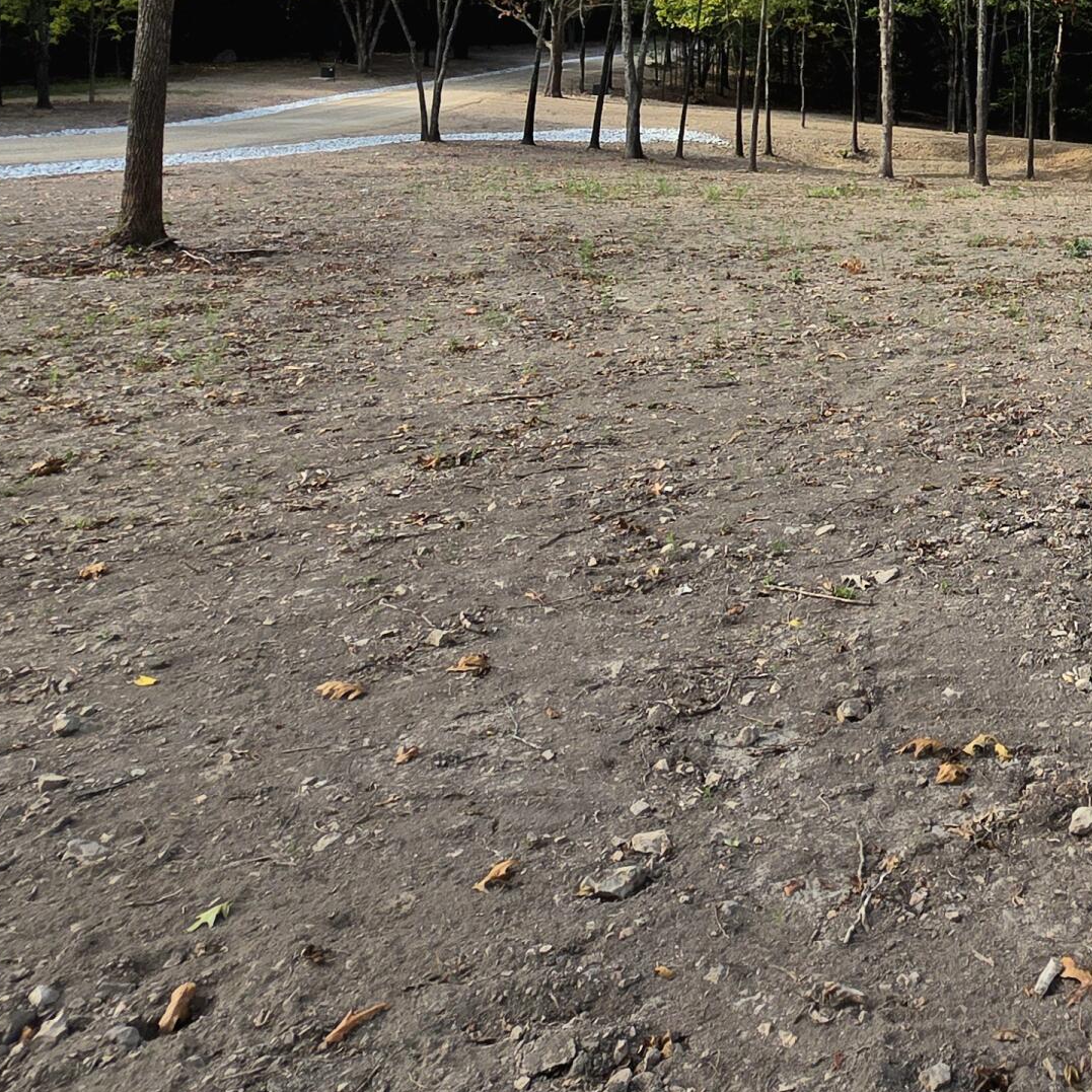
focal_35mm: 32
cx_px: 1133
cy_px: 62
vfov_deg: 45.1
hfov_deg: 42.7
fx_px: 1142
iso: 40
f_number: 1.9
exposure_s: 1/1000
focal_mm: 2.2
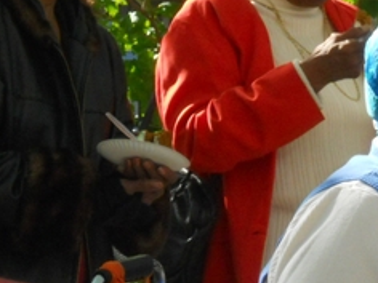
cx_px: 231
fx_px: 4139
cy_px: 206
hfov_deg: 5.2
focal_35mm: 379
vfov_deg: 3.9
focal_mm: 25
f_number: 6.6
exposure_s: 1/400
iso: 400
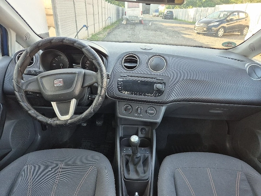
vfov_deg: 58.9
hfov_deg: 73.9
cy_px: 98
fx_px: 173
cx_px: 130
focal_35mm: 23
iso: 200
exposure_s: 1/182
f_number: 1.8
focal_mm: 5.4
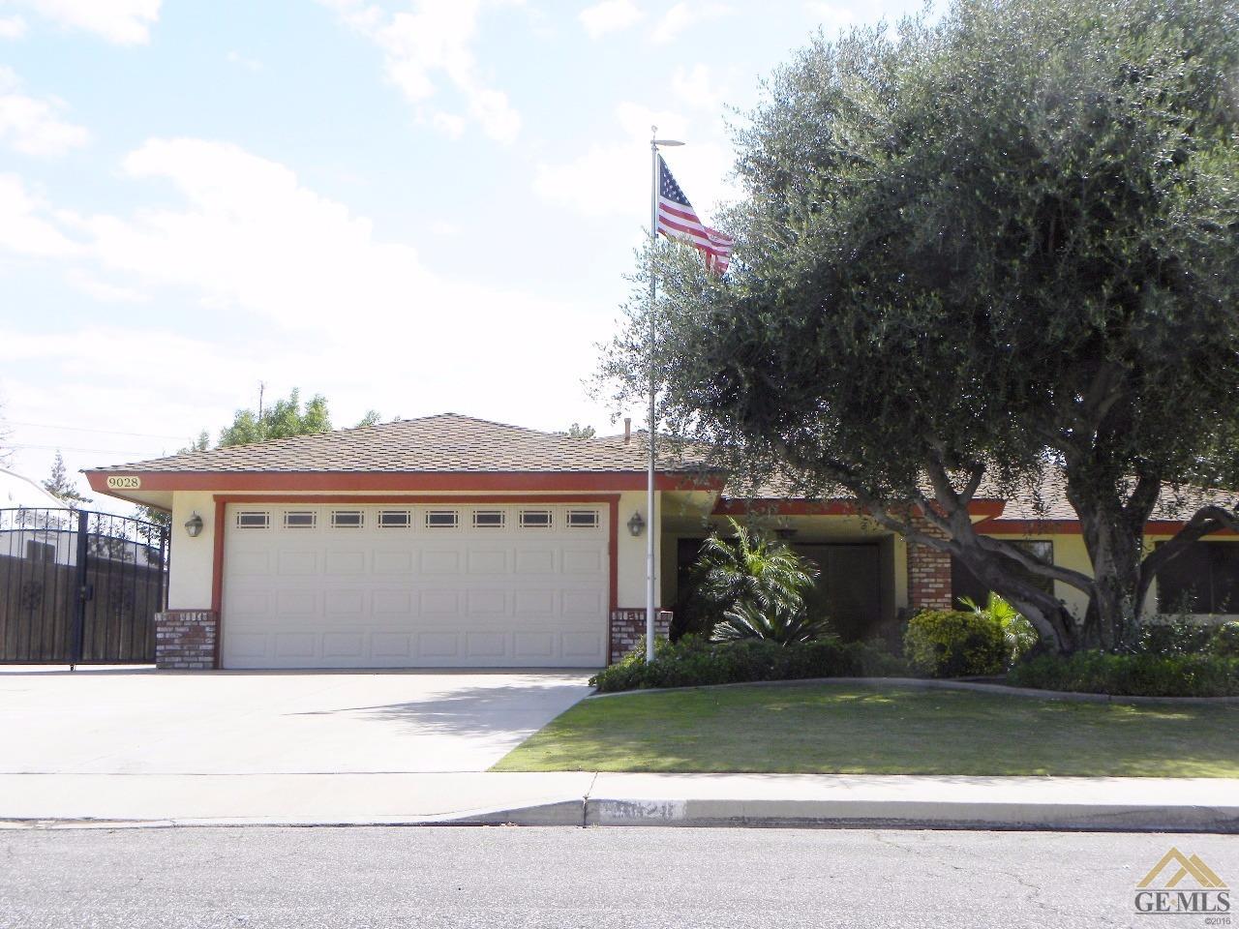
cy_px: 464
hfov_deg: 41.2
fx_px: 1646
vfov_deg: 31.5
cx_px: 620
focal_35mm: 46
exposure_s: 1/342
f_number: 5
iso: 64
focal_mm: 8.2
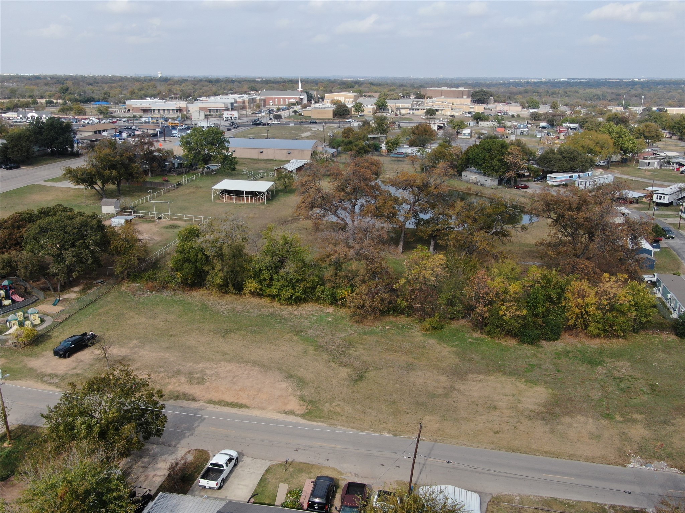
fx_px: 633
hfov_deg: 56.8
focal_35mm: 32
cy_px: 256
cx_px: 342
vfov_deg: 44.2
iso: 100
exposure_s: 1/1000
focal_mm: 5.45
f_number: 3.1
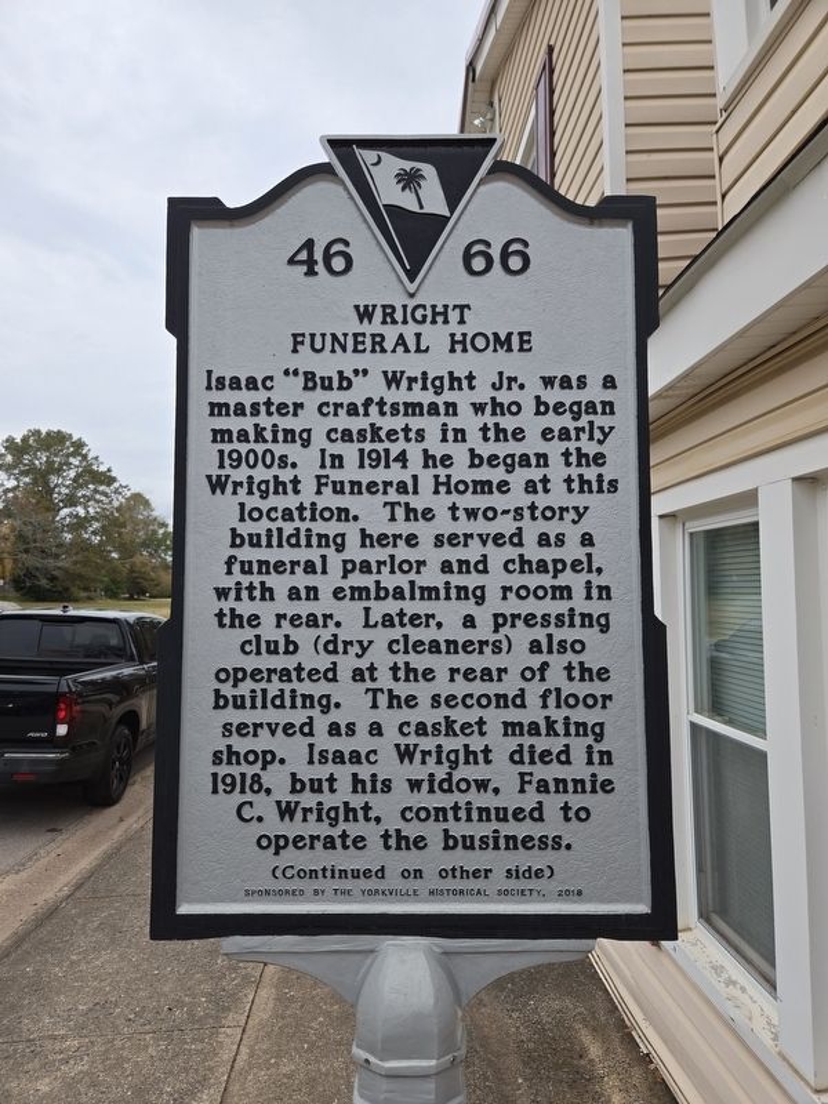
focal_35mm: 23
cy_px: 552
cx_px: 414
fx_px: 734
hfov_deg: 58.9
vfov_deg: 73.9
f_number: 1.8
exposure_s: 1/752
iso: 25
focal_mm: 5.4
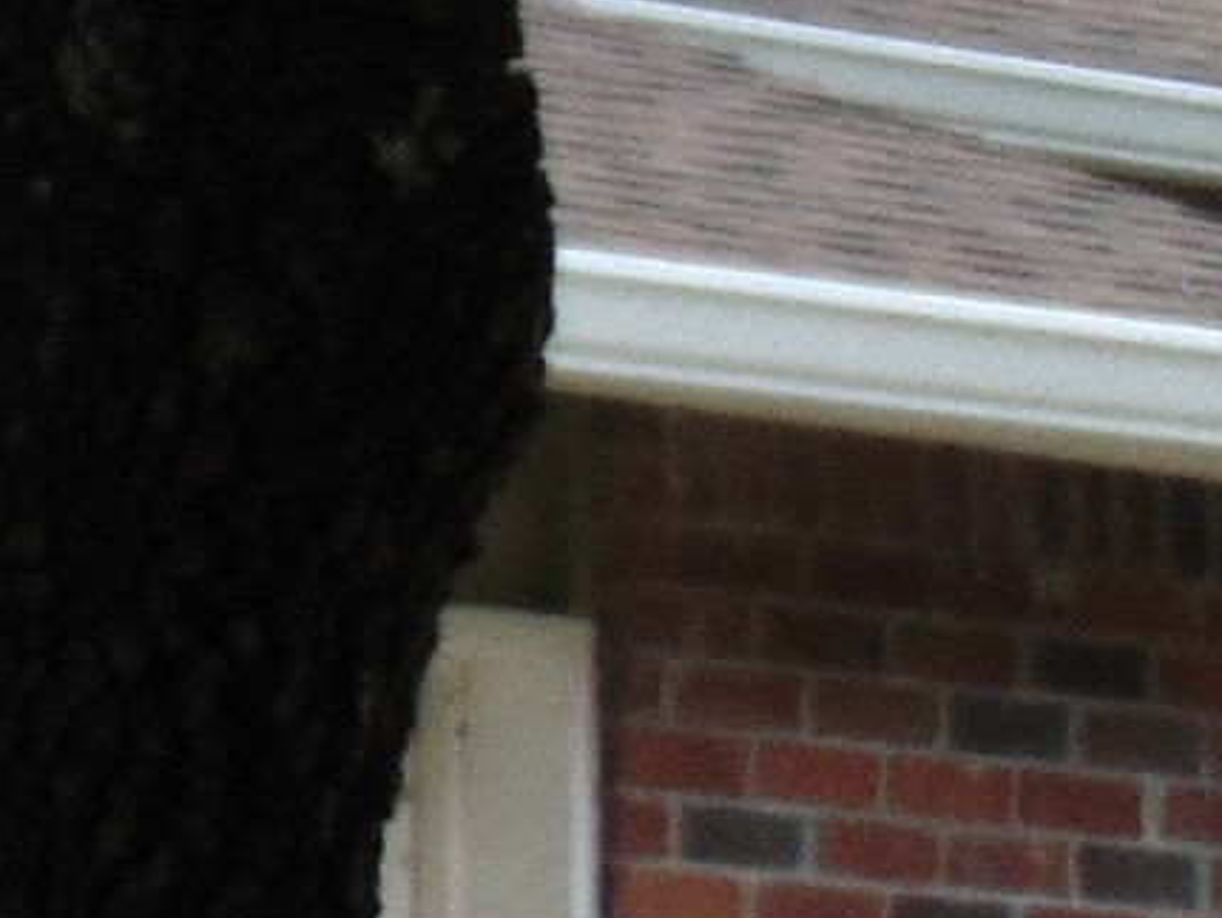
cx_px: -2183
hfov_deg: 5.3
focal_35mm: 357
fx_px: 12610
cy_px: -23
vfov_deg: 4.2
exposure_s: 1/320
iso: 80
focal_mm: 9
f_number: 3.5
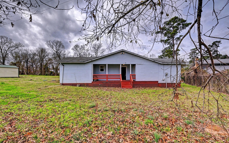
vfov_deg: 74.8
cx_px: 120
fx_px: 94
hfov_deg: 101.4
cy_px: 75
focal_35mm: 15
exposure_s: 1/640
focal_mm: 14
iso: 400
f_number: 8
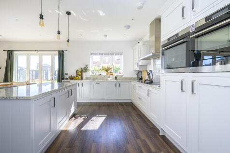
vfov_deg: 81.2
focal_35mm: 14
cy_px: 76
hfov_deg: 104.3
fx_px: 89
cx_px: 115
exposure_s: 1/125
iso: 320
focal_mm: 14
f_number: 7.1
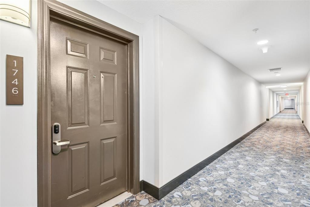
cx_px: 155
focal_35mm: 16
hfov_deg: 96.7
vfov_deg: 73.8
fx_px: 138
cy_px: 104
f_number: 8
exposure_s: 1/3.33
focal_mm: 16
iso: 400
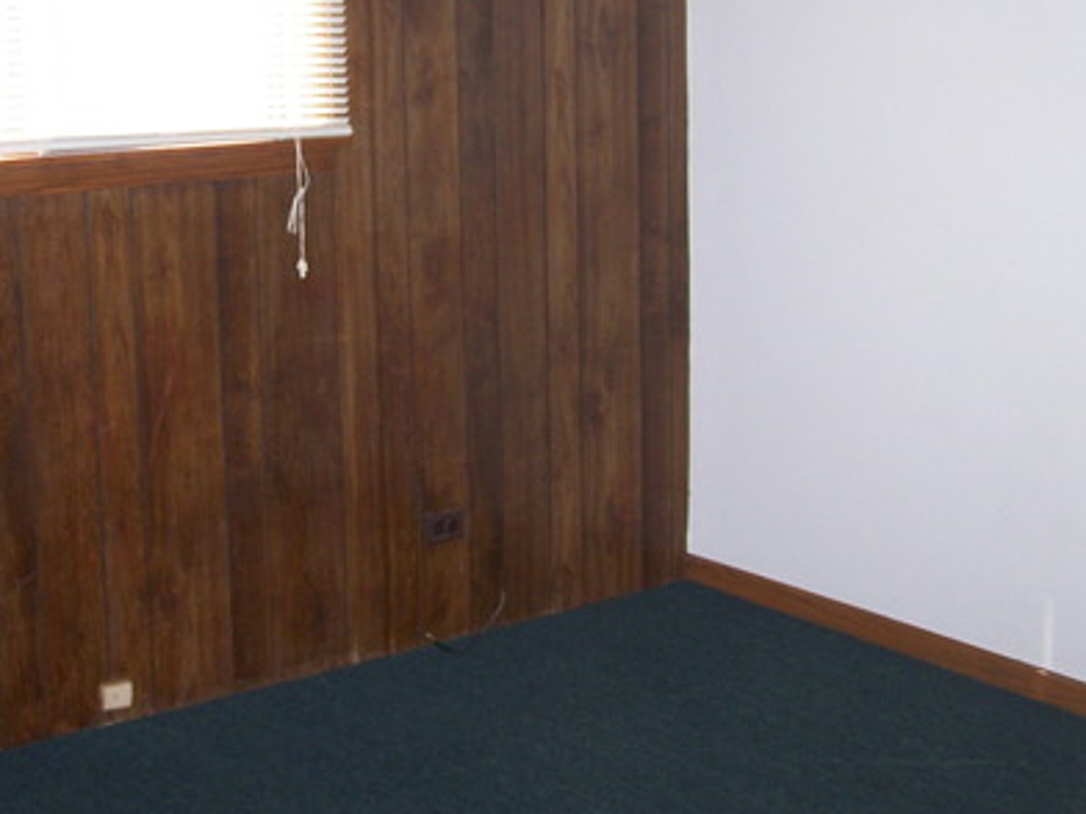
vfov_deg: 23.6
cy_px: 282
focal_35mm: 62
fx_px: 1945
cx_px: 438
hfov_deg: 31.1
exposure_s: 1/60
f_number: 2.8
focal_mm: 6.3
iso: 140
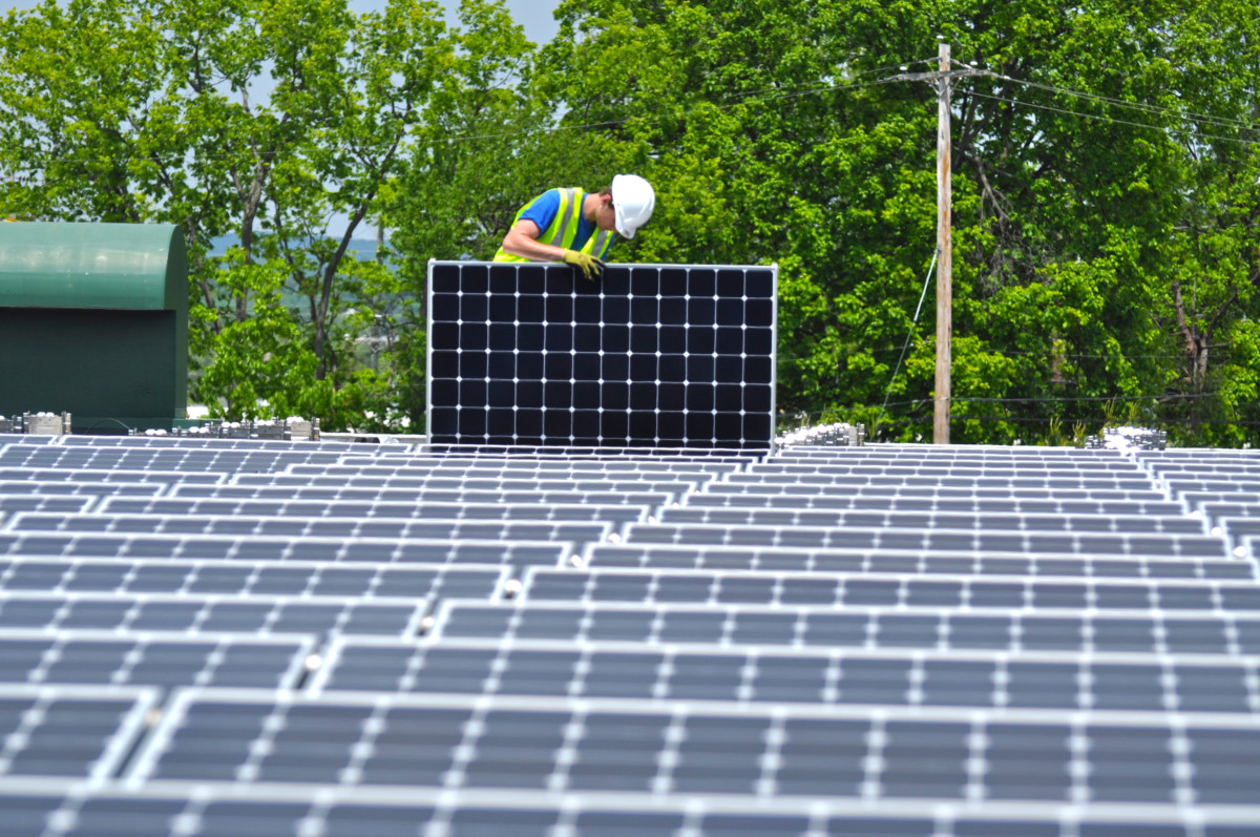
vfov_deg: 8.3
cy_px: 418
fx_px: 5768
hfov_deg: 12.5
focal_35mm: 165
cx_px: 630
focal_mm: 110
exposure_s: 1/1600
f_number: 4.5
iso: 100
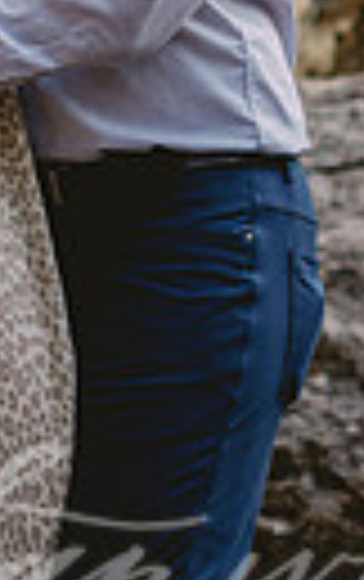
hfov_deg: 4.4
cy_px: -252
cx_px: -70
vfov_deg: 6.9
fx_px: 4777
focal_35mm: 302
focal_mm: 85
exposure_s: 1/640
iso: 100
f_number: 2
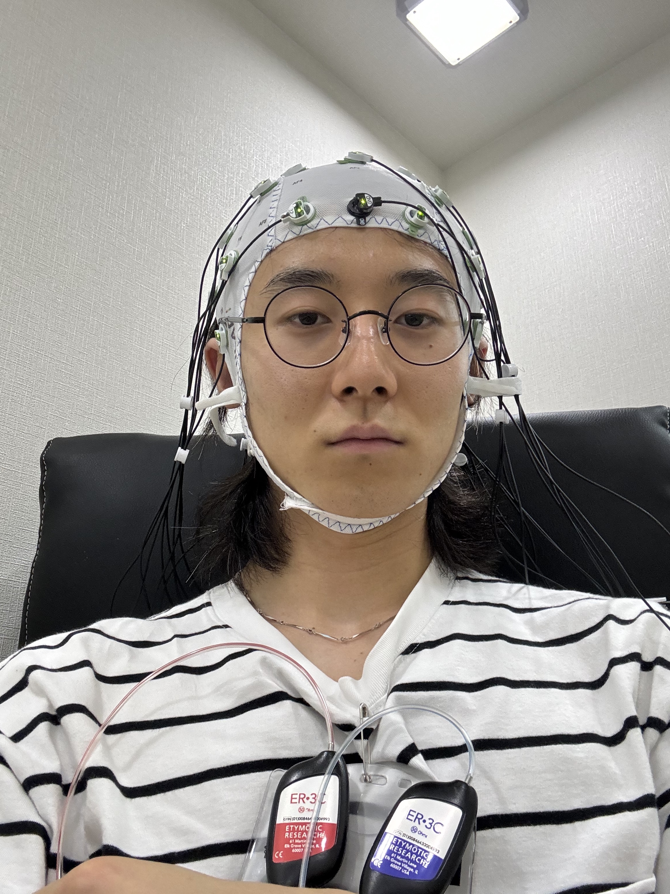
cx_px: 335
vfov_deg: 60.0
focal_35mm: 30
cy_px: 447
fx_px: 774
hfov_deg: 46.8
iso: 125
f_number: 1.9
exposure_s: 1/60
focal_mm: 2.69
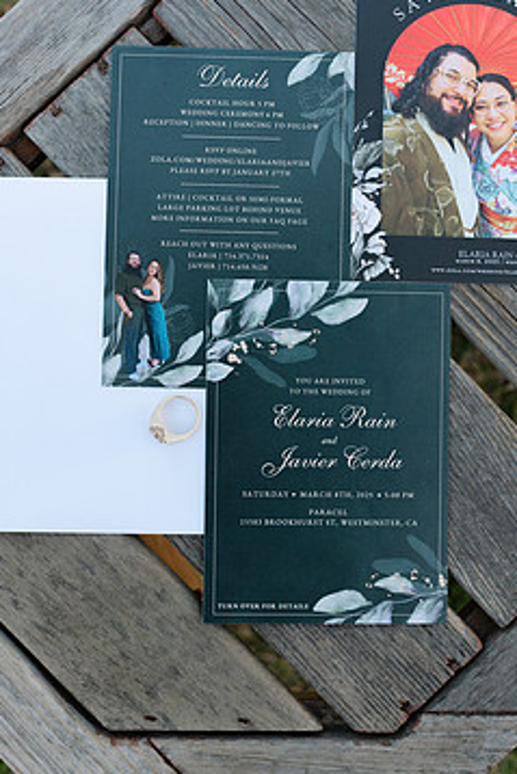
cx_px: 283
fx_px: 947
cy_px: 326
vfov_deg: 44.3
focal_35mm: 44
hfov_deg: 30.5
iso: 400
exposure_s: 1/1250
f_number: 4
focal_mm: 35
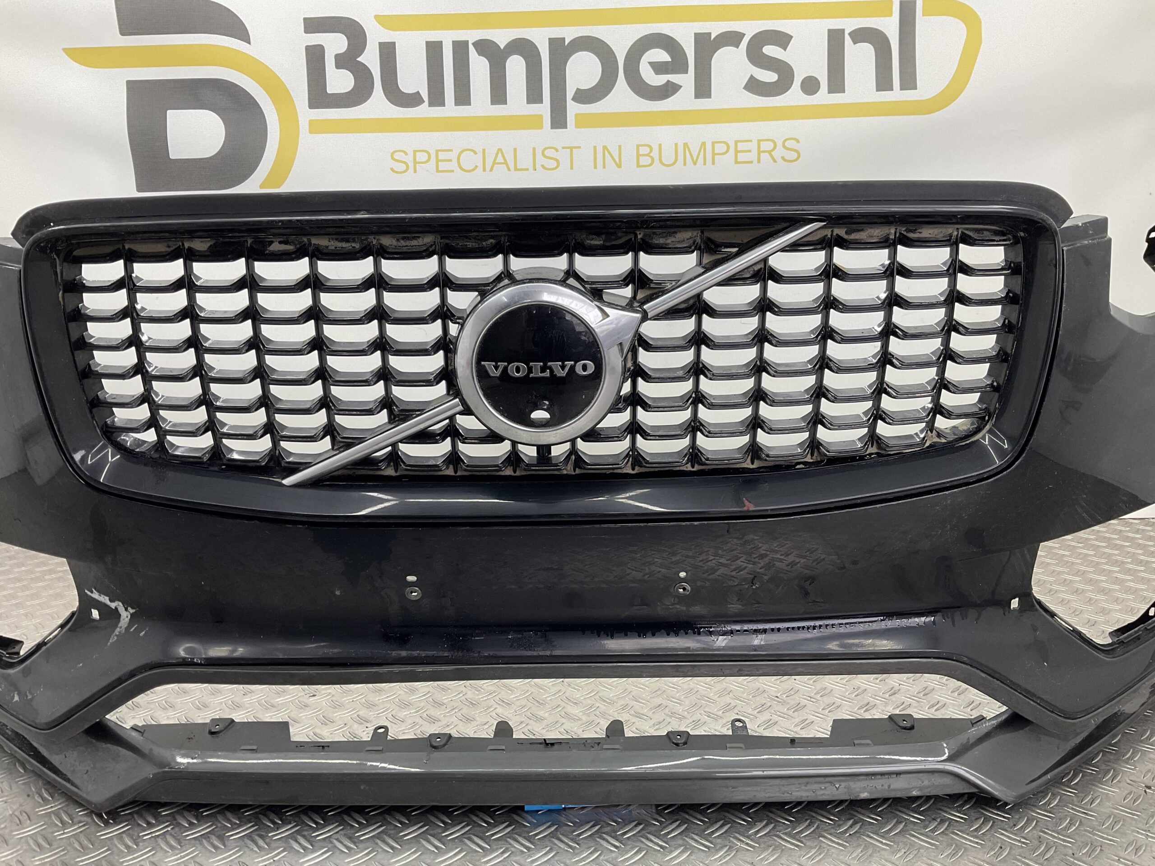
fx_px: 968
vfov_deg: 48.2
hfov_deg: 61.7
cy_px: 433
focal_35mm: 29
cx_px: 578
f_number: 1.8
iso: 40
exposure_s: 1/120
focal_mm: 3
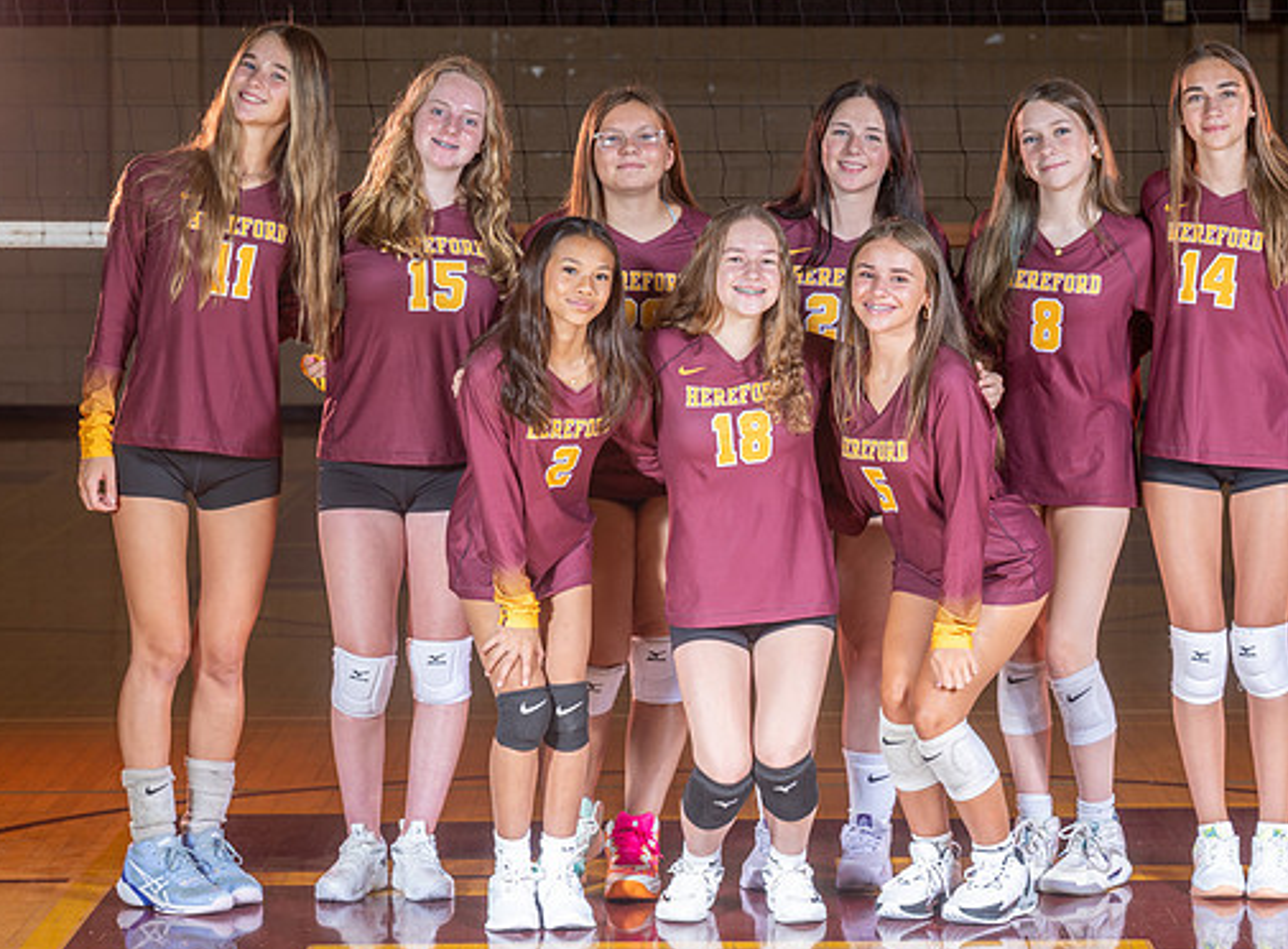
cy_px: 435
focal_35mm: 133
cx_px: 831
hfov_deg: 14.9
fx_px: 4917
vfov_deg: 11.0
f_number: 6.3
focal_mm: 94
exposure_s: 1/160
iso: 100
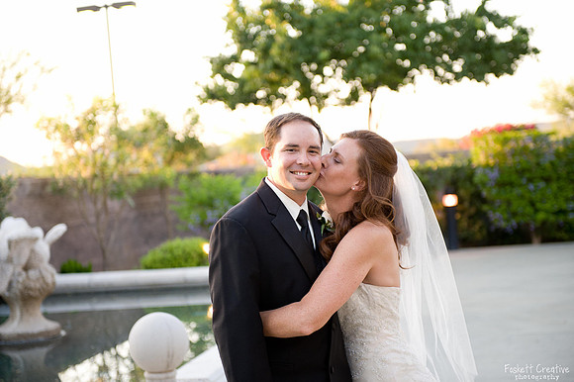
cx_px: 287
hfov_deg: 28.9
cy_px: 191
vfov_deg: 19.4
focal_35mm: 70
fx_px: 1115
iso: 400
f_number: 2.8
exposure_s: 1/250
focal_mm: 70
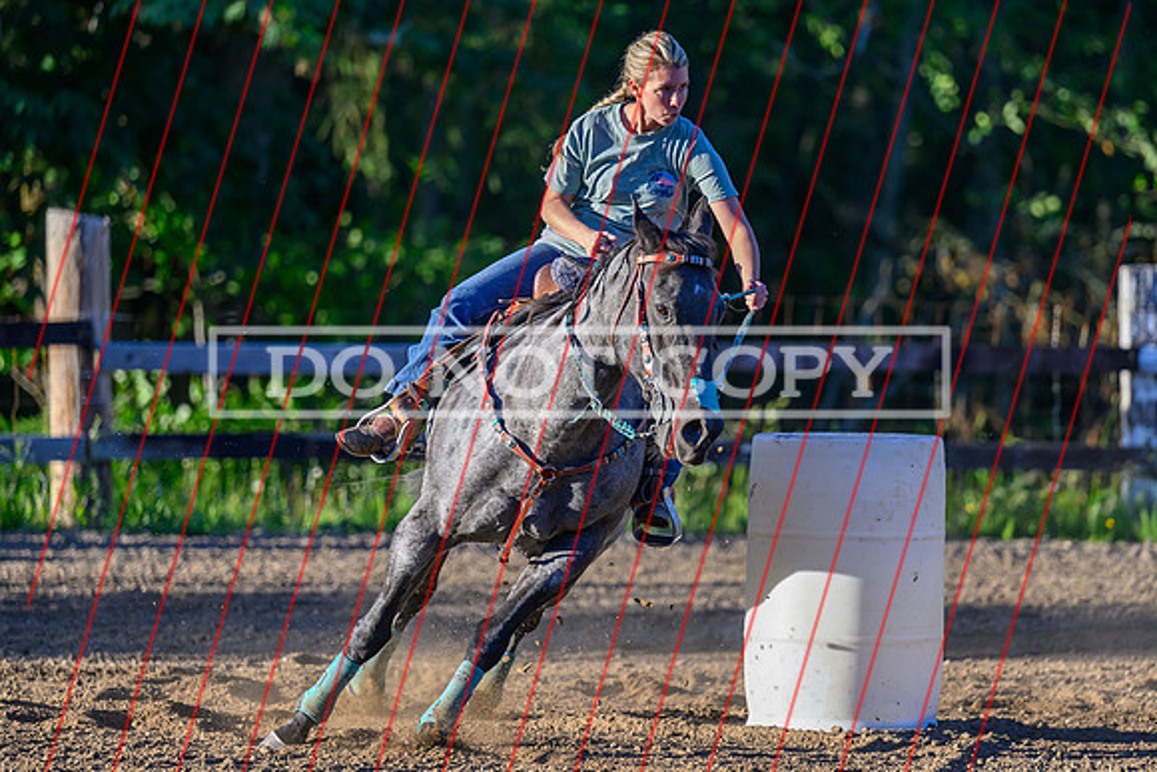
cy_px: 374
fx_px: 7754
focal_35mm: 241
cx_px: 608
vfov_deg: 5.7
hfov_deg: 8.5
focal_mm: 170
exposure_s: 1/2500
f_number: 2.8
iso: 720
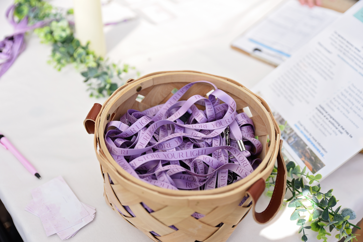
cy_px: 121
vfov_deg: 29.3
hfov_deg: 42.7
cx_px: 182
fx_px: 464
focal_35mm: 46
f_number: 2.8
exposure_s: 1/1600
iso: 250
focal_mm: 46
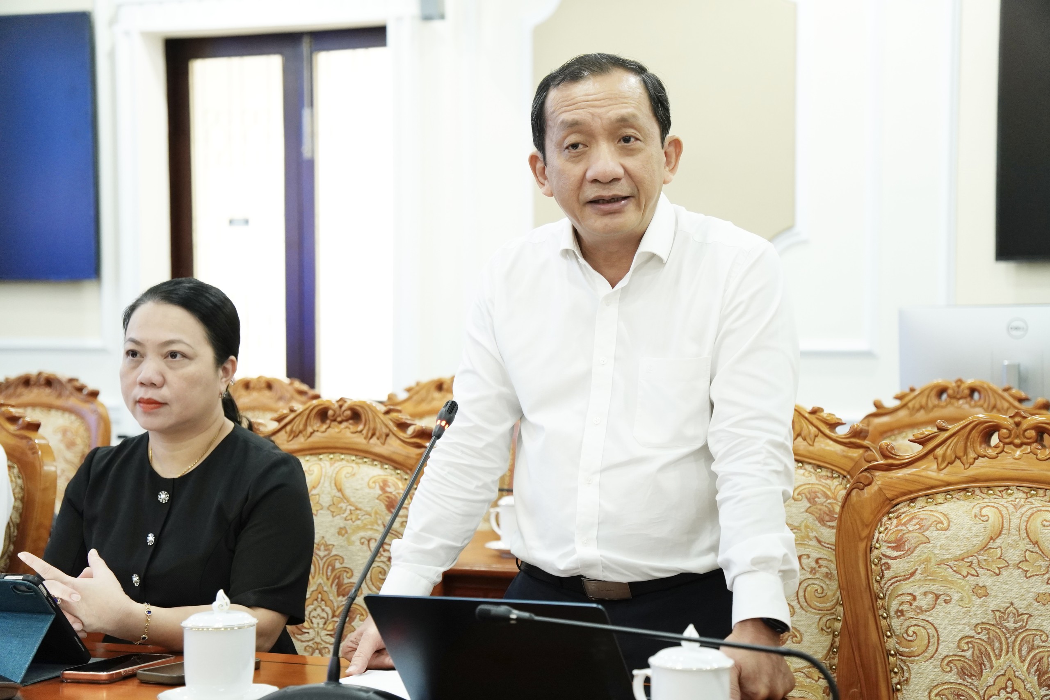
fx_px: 2056
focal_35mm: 70
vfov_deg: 19.3
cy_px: 350
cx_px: 525
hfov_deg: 28.6
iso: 2000
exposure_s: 1/160
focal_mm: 47
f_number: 2.8
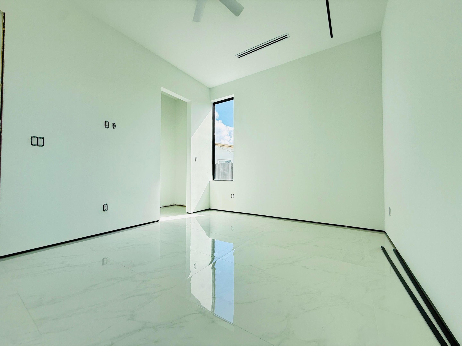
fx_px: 187
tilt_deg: +1.7
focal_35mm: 14
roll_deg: +0.1
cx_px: 231
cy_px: 173
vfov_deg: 85.7
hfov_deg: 102.1
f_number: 2.2
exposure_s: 1/134
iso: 64
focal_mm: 2.22
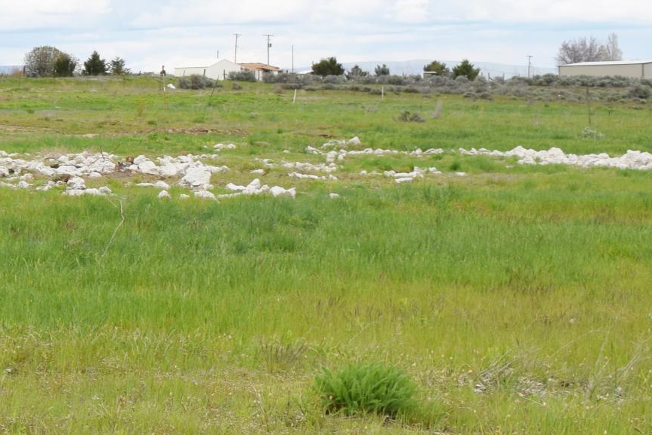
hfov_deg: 14.6
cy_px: 165
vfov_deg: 10.6
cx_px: -368
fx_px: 2349
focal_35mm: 130
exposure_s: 1/200
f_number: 9
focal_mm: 25
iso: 100
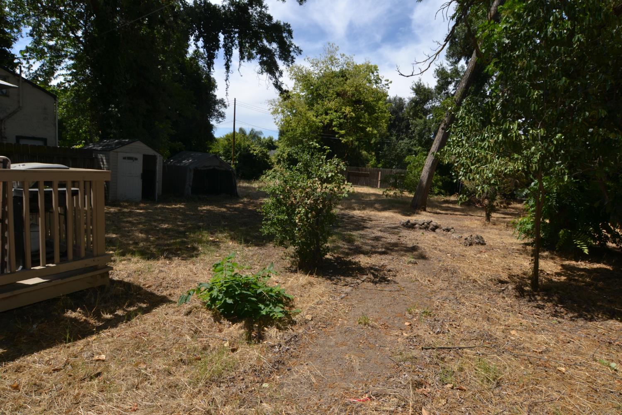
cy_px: 208
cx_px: 311
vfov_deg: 67.4
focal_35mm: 18
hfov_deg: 90.0
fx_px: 311
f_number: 10
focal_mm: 12
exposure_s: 1/200
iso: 100
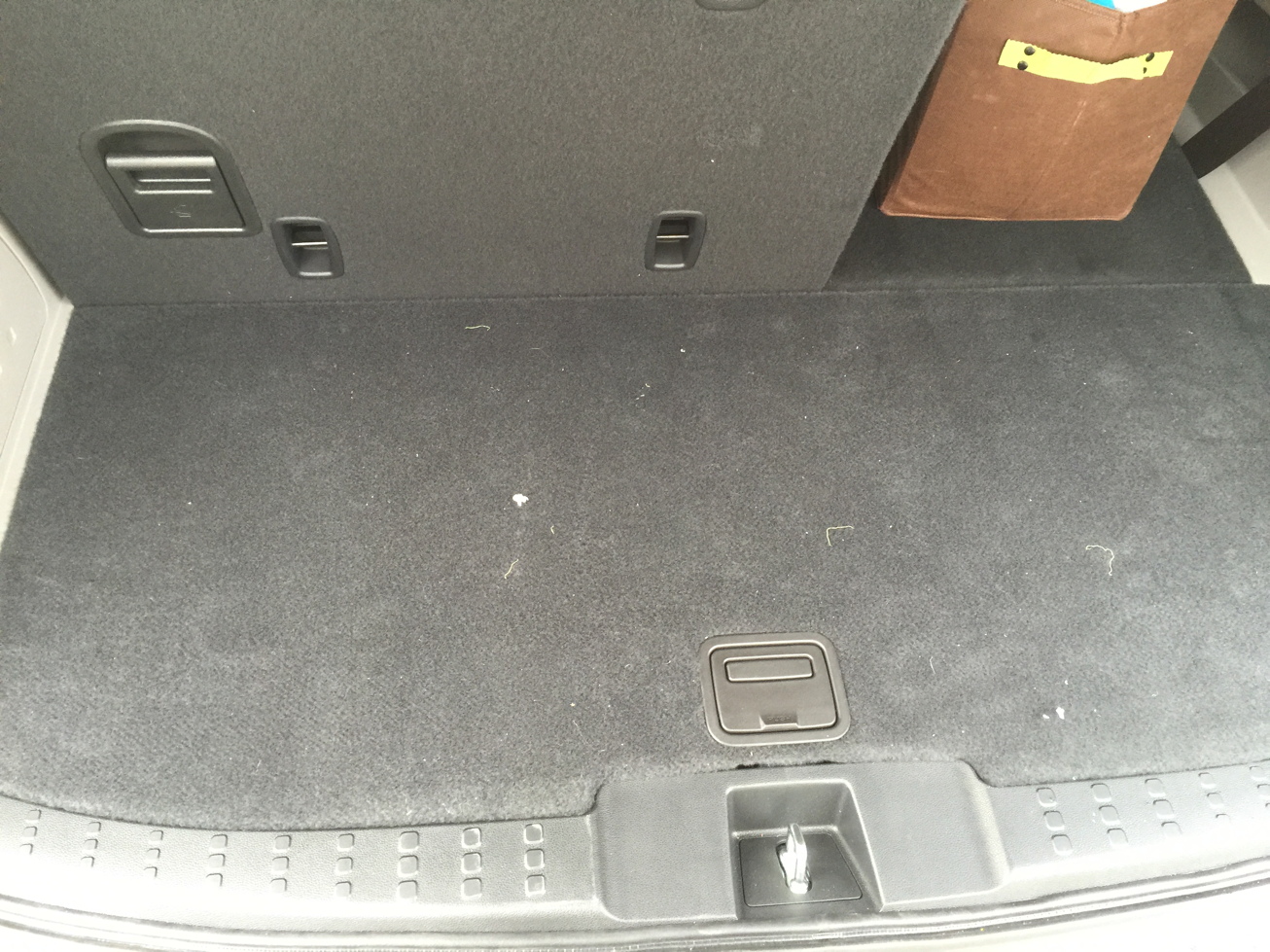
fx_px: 1064
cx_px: 635
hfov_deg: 61.7
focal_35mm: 29
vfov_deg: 48.2
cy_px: 476
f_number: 2.2
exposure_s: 1/15
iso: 50
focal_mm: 4.15
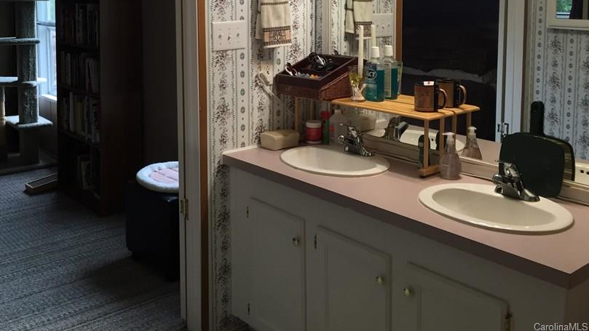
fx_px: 625
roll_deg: +0.2
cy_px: 55
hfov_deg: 50.3
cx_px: 245
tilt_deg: -5.5
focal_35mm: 40
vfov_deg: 28.9
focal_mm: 4.15
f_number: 2.2
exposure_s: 1/30
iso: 32
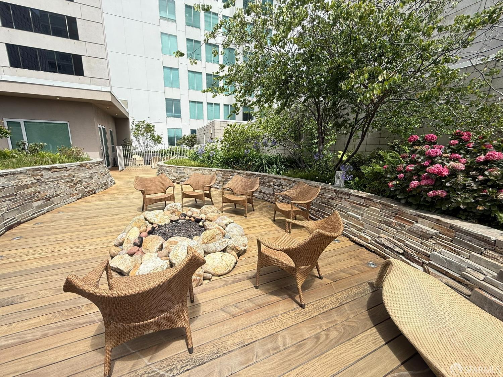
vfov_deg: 85.7
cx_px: 252
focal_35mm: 14
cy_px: 188
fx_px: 203
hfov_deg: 102.1
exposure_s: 1/888
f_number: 2.2
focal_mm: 2.22
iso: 50
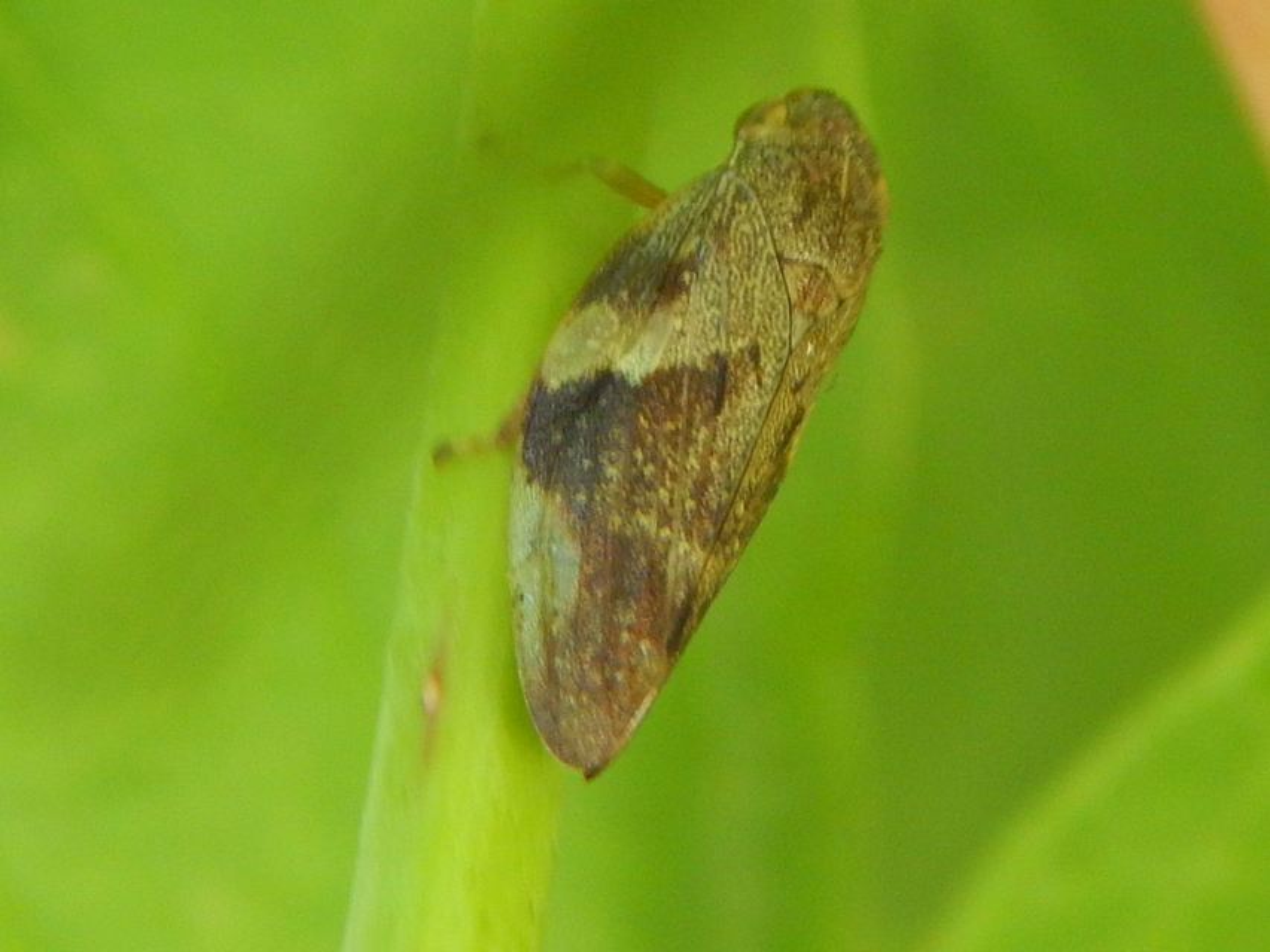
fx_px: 4183
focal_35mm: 114
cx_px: 635
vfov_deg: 13.0
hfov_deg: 17.3
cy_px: 476
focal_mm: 20.5
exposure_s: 1/30
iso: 250
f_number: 4.6
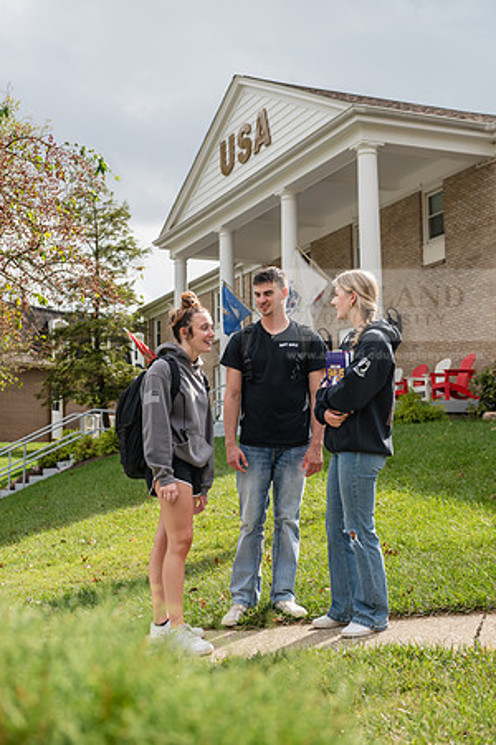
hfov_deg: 26.0
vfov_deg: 38.2
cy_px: 372
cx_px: 248
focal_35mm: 52
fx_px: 1075
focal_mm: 52
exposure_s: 1/800
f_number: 4
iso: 250
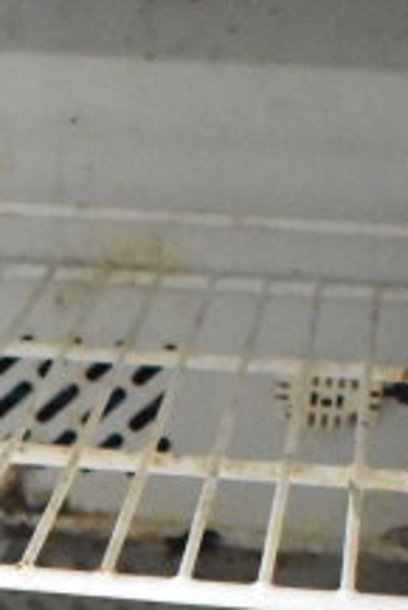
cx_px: -245
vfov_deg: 14.2
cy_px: 763
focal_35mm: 139
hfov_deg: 9.5
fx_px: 2359
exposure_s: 1/40
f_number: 3.8
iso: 10000
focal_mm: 22
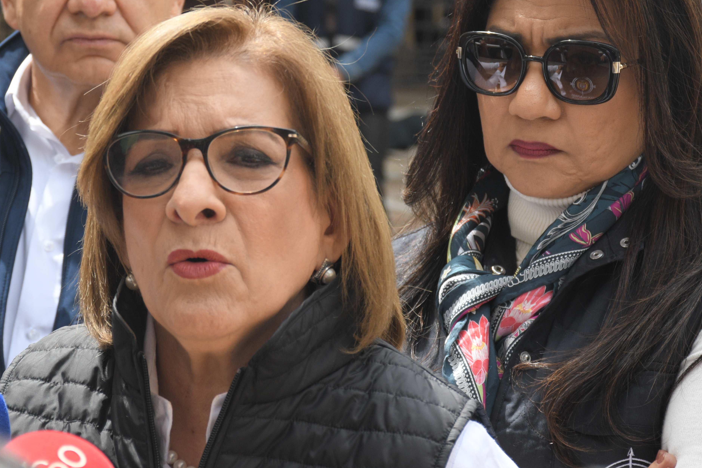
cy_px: 167
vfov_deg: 8.2
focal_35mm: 167
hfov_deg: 12.3
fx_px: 3256
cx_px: 230
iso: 500
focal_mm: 75
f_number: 7.1
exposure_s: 1/500
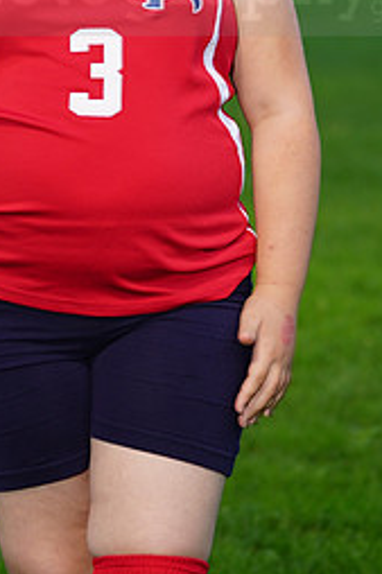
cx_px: 79
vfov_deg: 5.9
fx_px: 5594
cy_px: -36
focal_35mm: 351
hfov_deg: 3.9
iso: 320
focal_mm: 154
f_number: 5.6
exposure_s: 1/20
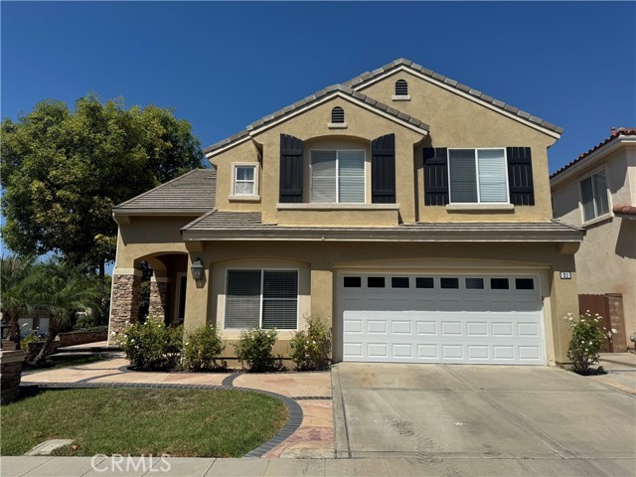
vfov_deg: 56.8
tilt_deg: +9.2
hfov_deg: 71.6
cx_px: 318
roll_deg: -1.1
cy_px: 238
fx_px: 441
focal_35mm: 24
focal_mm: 6.76
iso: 80
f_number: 1.78
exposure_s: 1/7937
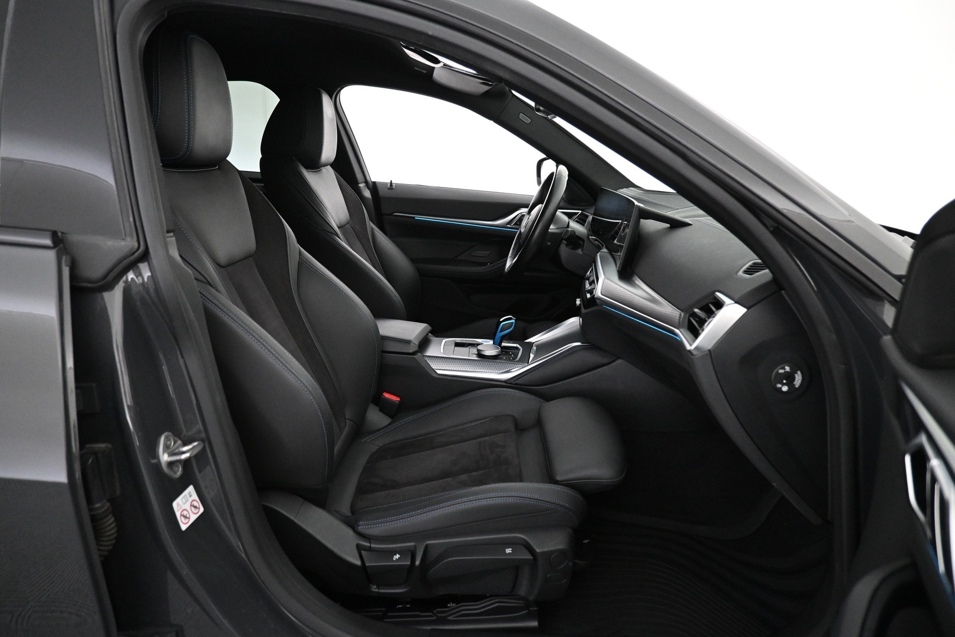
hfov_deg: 73.7
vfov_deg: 53.1
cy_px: 318
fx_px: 637
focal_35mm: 24
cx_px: 478
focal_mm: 16
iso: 3600
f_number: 3.5
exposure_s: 1/60
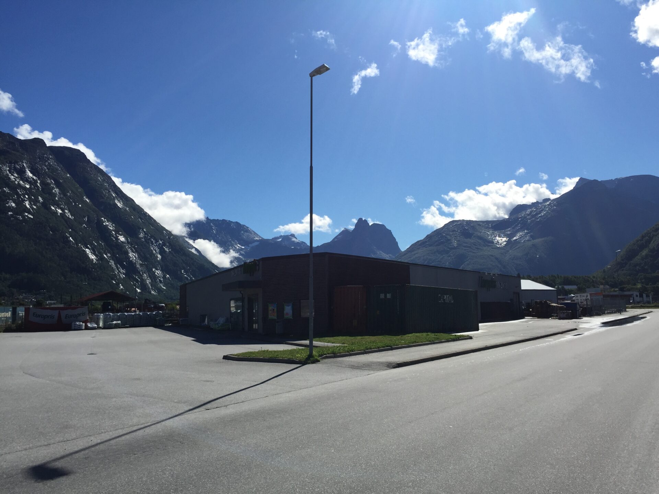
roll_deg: +0.1
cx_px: 330
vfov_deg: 48.2
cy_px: 247
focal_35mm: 29
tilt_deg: +6.5
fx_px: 552
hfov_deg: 61.7
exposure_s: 1/3968
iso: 32
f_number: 2.2
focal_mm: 4.15
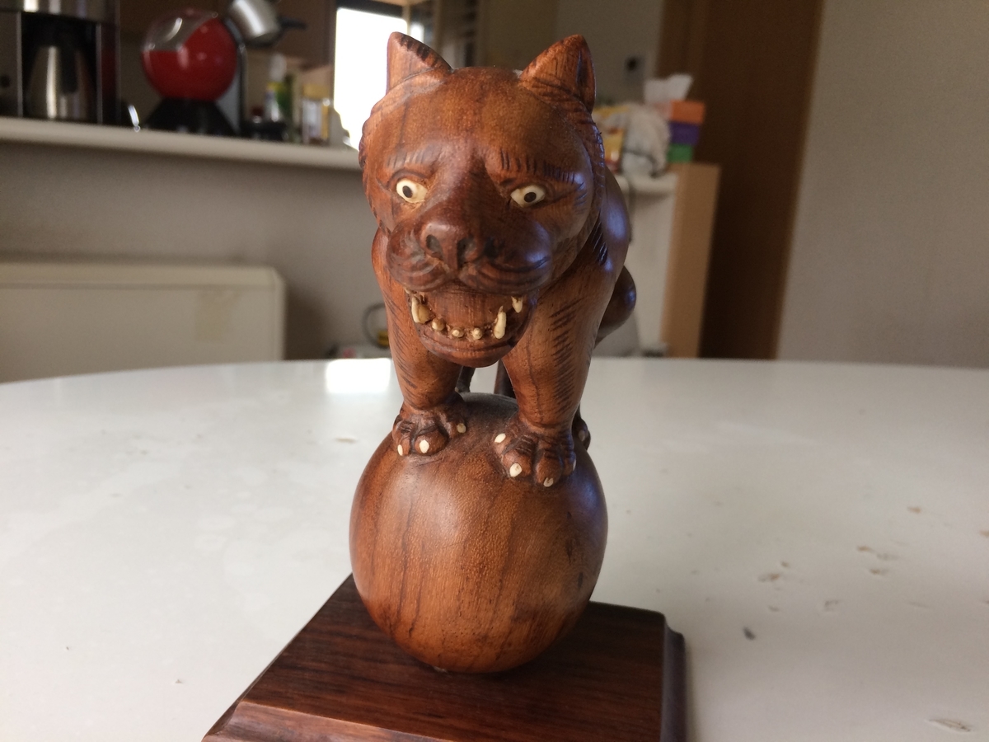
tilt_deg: -12.6
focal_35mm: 29
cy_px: 371
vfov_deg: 48.2
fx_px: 829
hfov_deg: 61.7
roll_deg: -4.7
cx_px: 494
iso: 50
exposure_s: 1/30
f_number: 2.2
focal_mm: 4.15
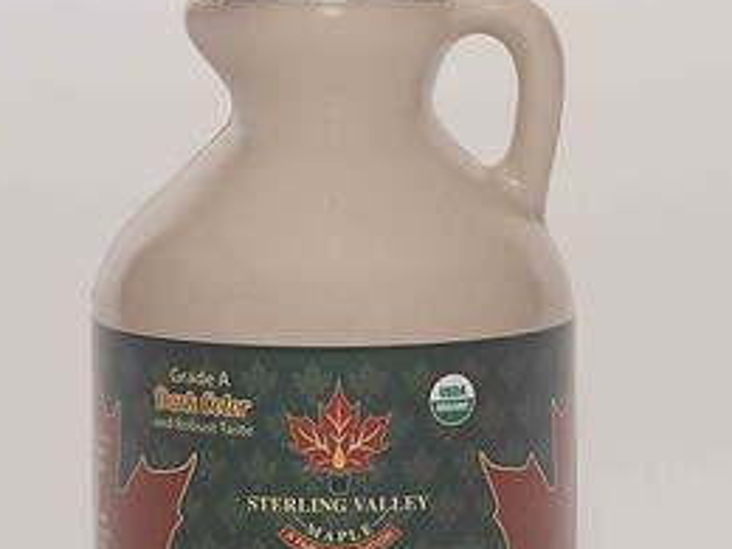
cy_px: 308
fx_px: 4145
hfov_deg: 10.1
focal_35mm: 196
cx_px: 510
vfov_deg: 7.6
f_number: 13
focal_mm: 85
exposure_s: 1/100
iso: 400
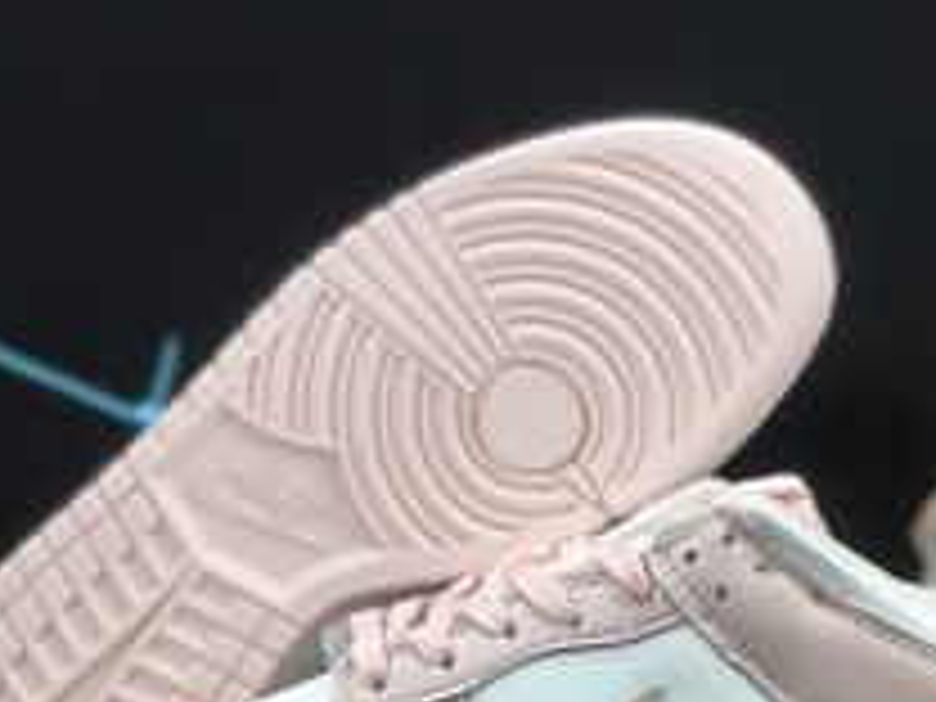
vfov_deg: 15.3
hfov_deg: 20.4
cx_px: 526
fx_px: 2596
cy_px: 549
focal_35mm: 96
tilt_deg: -5.5
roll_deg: -0.4
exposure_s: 1/30
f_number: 2.8
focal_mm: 6.6
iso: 40
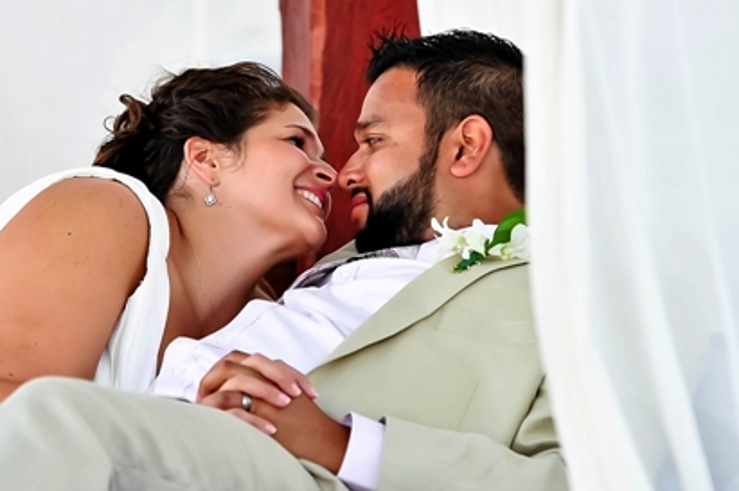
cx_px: 218
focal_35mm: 290
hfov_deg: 7.1
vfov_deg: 4.7
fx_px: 5946
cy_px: 147
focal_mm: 140
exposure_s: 1/160
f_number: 3.5
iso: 400
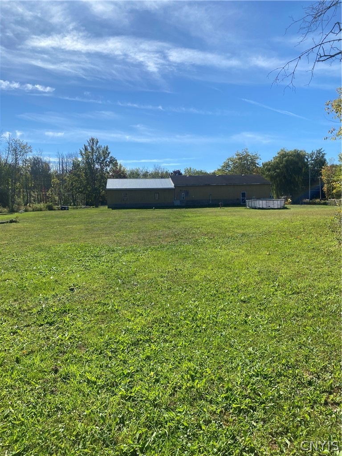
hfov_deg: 53.1
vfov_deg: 67.3
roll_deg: +1.0
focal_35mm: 26
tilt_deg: -2.2
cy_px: 228
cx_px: 171
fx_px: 343
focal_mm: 4.25
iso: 32
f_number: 1.8
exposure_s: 1/3610
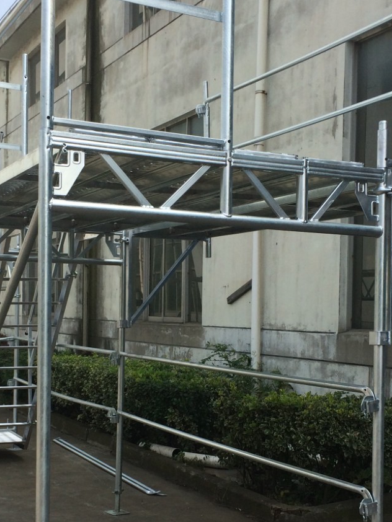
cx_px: 180
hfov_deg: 25.7
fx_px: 860
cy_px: 327
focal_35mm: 57
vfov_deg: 33.6
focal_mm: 4.12
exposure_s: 1/1466
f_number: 2.2
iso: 32
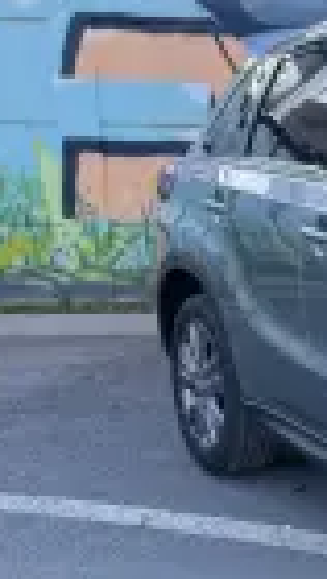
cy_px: 360
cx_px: 720
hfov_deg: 14.1
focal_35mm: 67
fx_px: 1030
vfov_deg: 31.3
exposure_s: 1/632
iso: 80
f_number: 1.78
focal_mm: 6.76
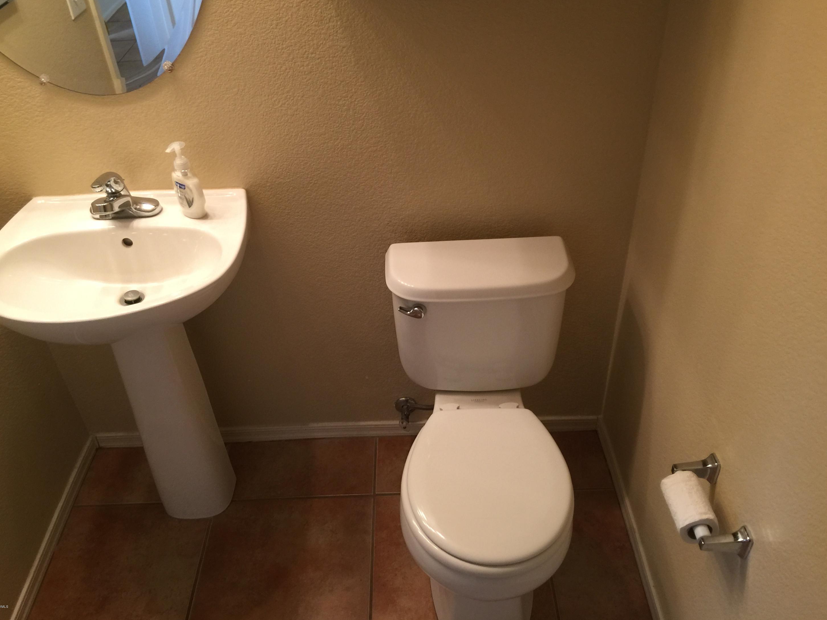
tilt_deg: -39.7
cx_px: 409
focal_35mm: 30
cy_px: 306
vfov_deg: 46.8
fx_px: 717
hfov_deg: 60.0
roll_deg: +3.8
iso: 64
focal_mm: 4.15
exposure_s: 1/15
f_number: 2.2
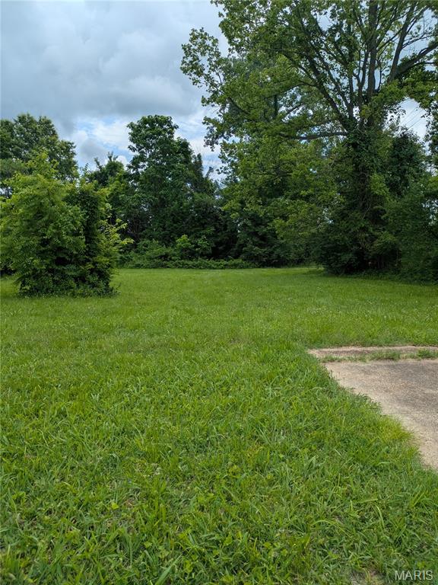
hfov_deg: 54.9
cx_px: 219
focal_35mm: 25
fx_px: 422
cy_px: 292
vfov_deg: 69.4
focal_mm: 5.43
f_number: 1.89
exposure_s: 1/2538
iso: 46
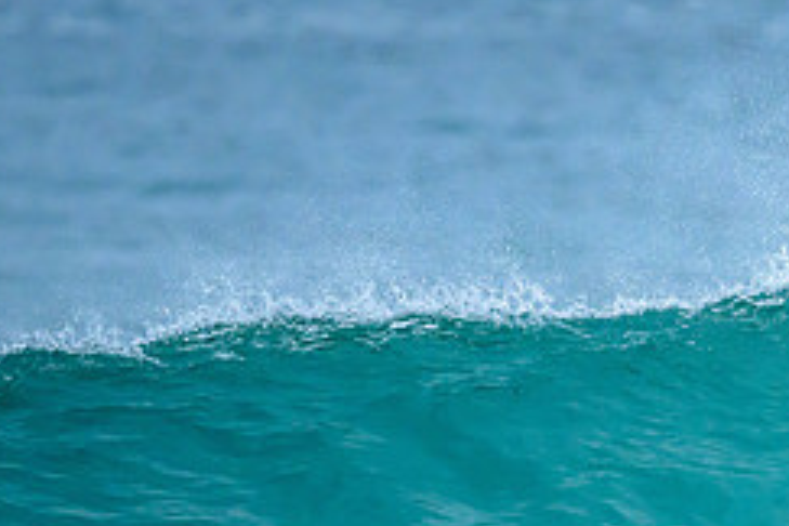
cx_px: 1075
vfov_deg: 0.6
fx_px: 49857
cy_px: 557
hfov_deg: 0.9
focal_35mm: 2275
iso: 2500
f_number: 6.3
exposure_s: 1/3200
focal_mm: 800
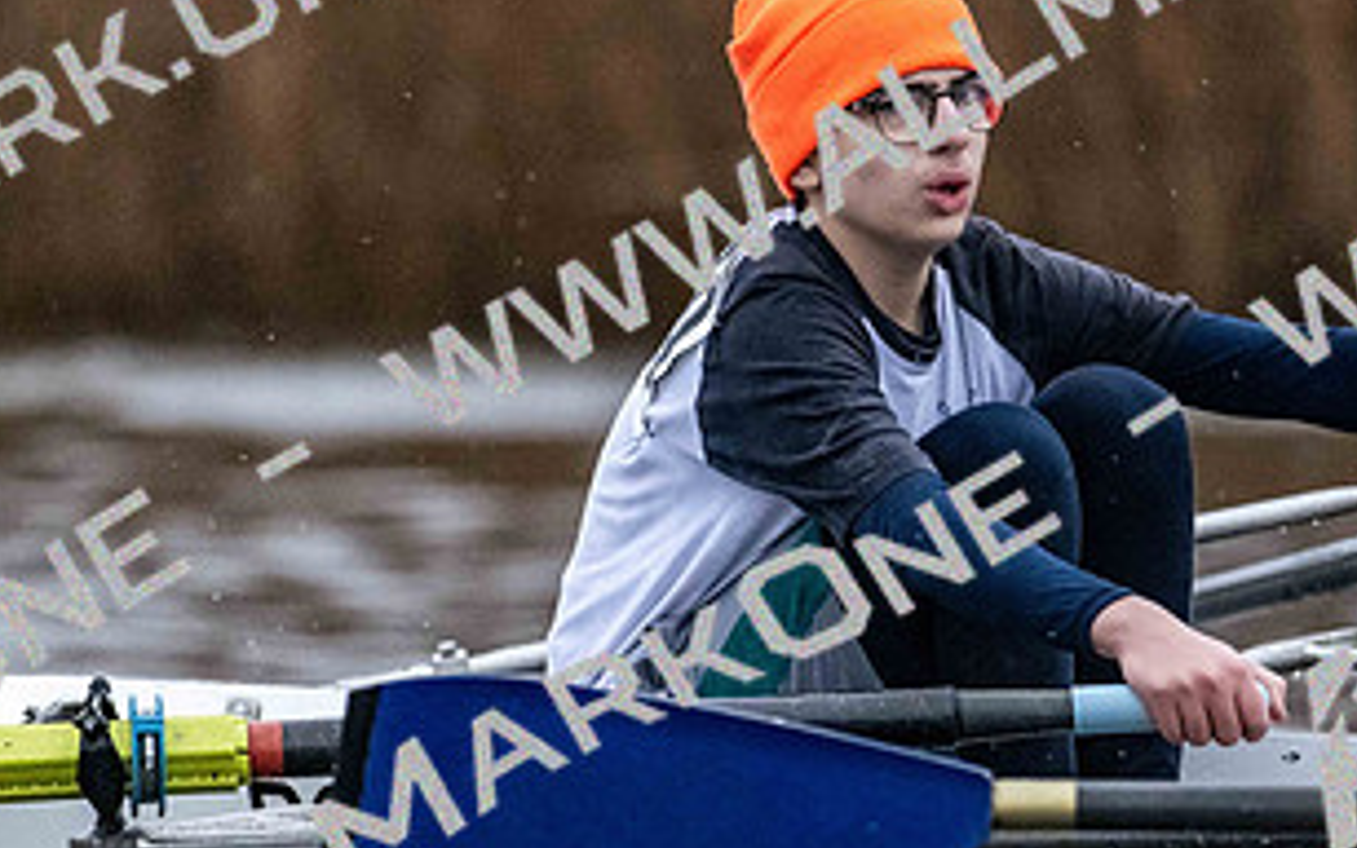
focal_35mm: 770
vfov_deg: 1.7
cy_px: 439
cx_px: 928
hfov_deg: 2.7
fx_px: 28482
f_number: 4.5
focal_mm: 400
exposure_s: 1/1600
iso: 11400
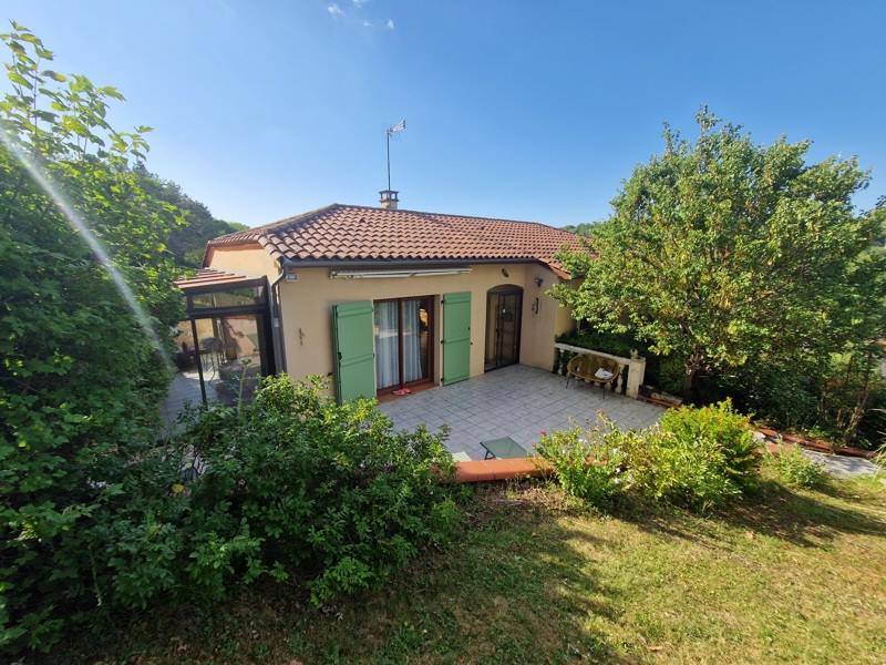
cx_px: 443
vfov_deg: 89.9
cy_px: 332
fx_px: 333
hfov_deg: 106.2
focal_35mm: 13
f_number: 2.2
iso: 50
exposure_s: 1/1676
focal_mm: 2.2
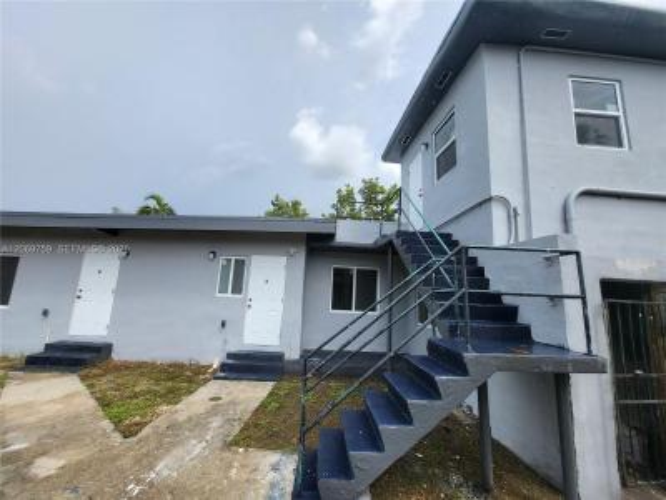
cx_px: 333
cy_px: 250
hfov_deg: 106.2
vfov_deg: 89.9
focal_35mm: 13
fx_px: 250
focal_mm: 1.74
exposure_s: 1/841
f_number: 2.2
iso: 32
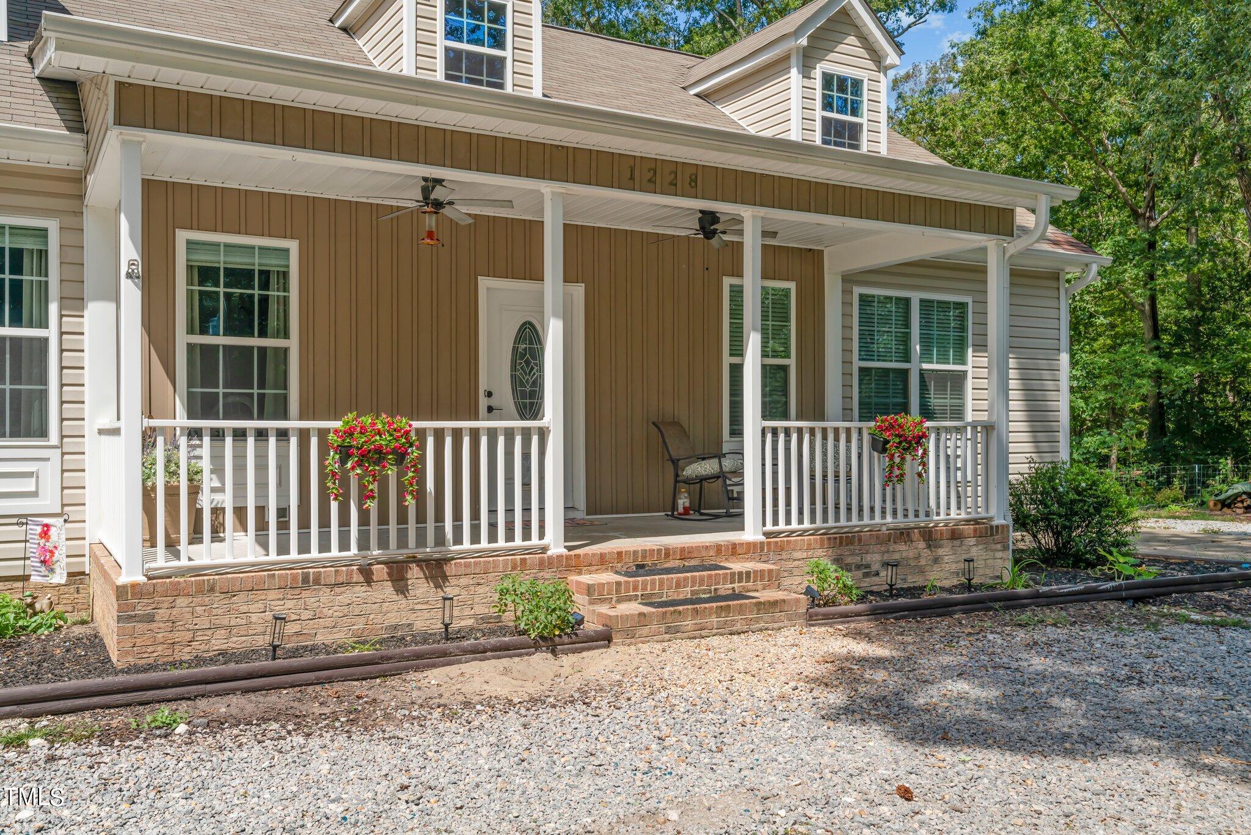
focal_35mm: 30
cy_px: 418
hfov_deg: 61.1
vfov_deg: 43.0
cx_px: 626
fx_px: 1060
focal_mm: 30.5
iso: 400
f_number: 8
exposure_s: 1/250
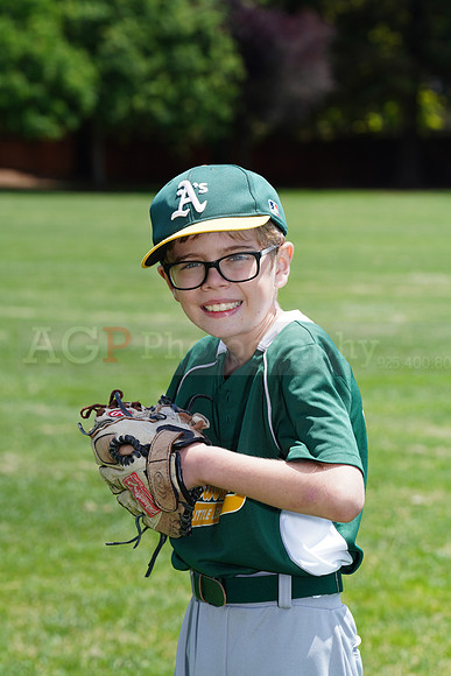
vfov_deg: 11.7
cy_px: 338
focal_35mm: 176
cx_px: 226
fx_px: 3305
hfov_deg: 7.8
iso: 200
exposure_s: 1/200
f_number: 10
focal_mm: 176
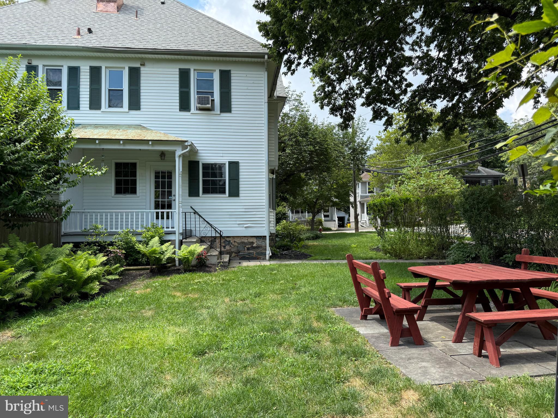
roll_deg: +0.2
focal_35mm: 24
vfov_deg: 56.8
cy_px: 209
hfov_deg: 71.6
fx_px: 387
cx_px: 279
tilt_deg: +2.8
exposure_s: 1/1522
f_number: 1.78
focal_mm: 6.76
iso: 100
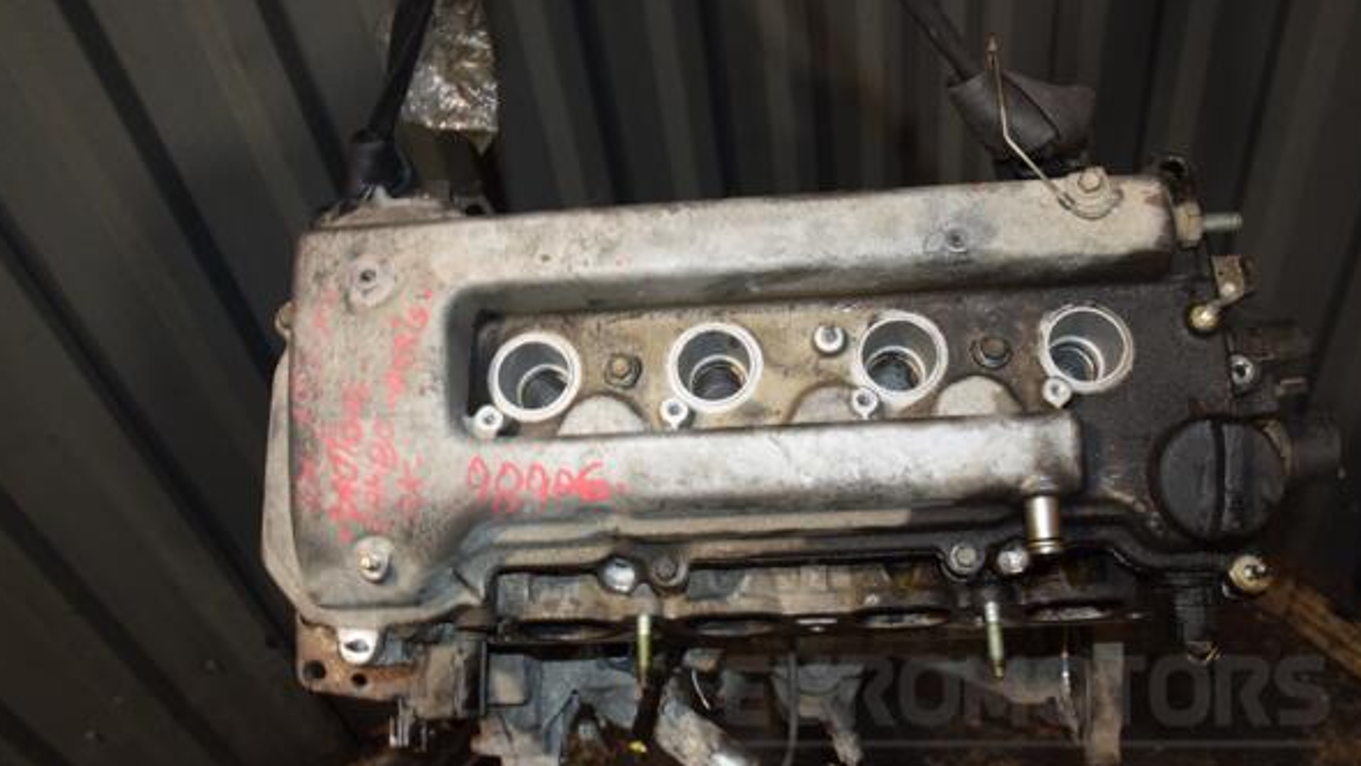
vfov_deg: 35.1
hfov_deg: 58.7
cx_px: 680
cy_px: 383
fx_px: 1210
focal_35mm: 34
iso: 800
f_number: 5
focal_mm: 21
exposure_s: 1/60
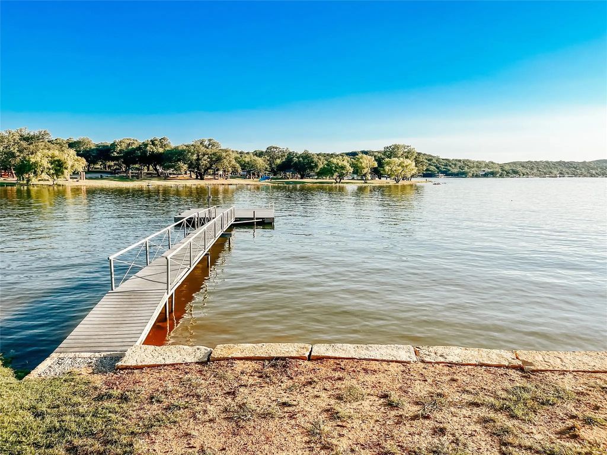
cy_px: 228
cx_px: 304
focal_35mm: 26
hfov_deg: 67.3
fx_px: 456
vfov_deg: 53.1
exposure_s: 1/3000
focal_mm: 5.1
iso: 50
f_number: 1.6
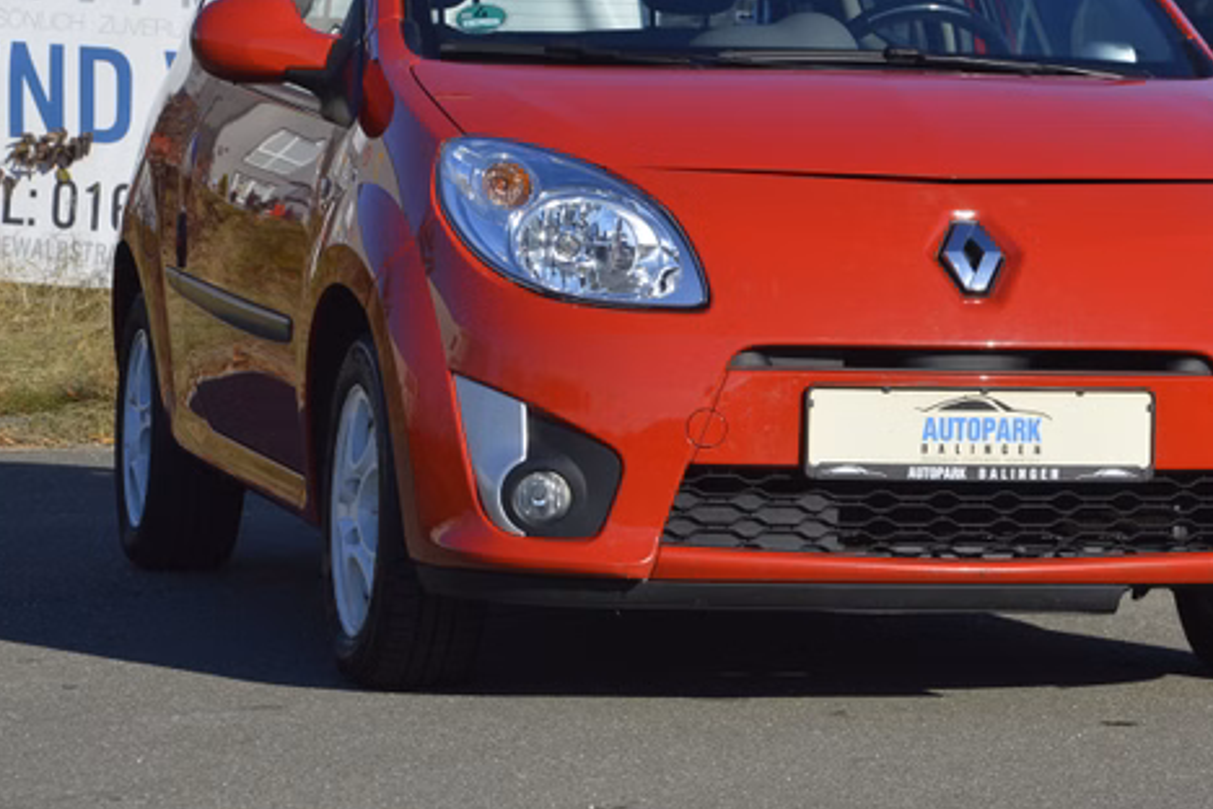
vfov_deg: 8.9
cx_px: 752
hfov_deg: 13.4
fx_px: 5178
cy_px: 322
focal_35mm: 154
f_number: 9
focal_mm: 75
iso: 100
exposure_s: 1/320
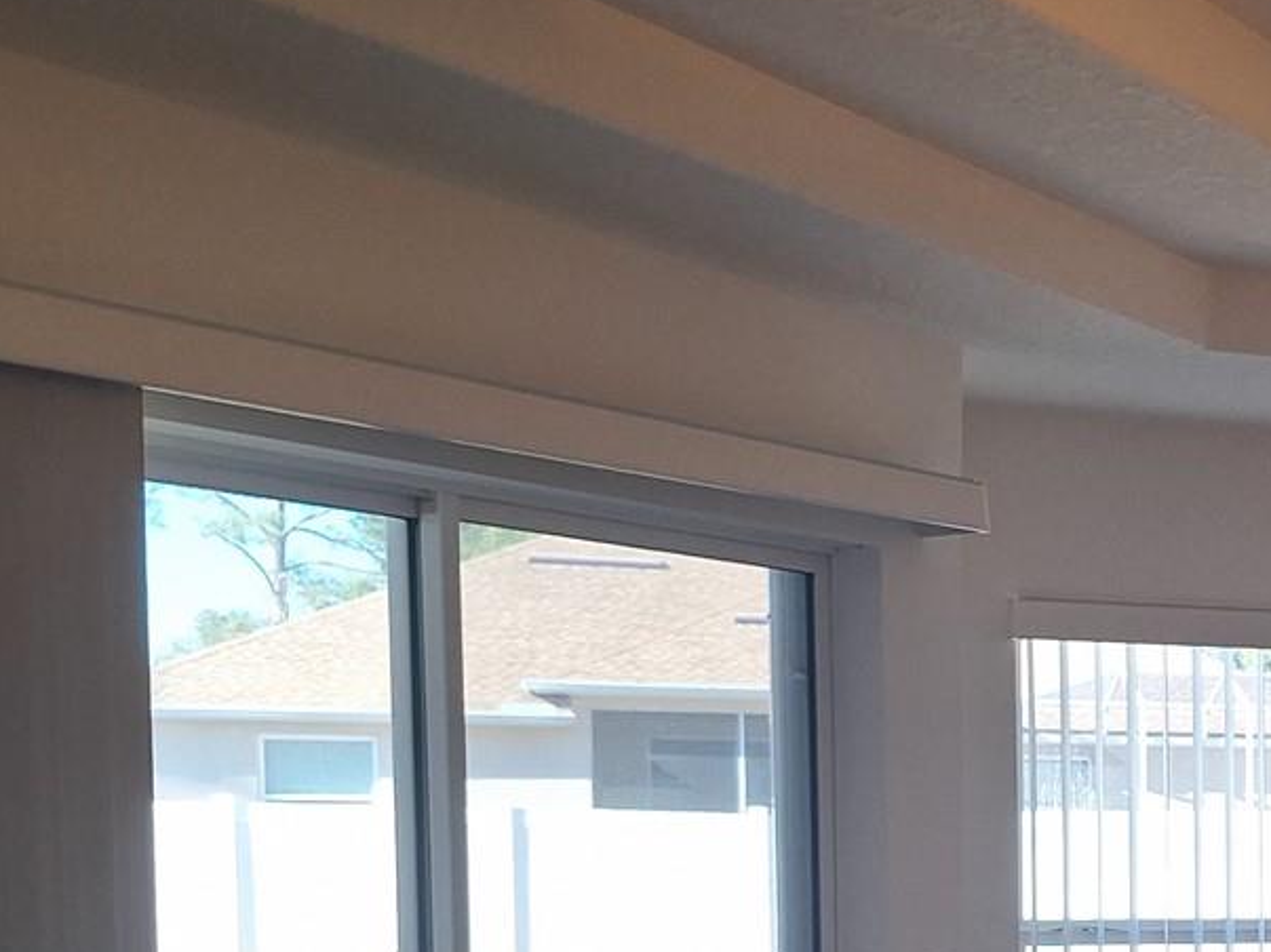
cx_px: 1446
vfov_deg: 23.1
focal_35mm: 61
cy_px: 929
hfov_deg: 28.4
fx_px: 2239
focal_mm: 5.54
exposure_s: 1/225
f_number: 1.8
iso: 40
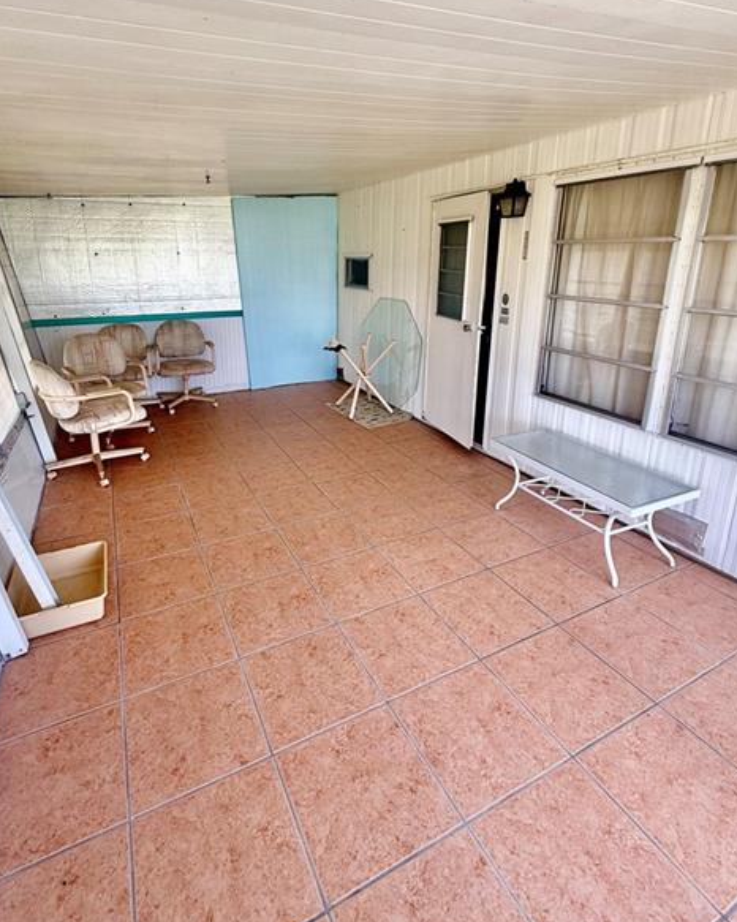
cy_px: 383
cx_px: 342
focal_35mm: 18
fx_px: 491
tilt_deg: -12.7
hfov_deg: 73.7
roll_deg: -0.6
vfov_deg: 85.6
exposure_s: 1/99
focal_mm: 2.22
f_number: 2.2
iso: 50
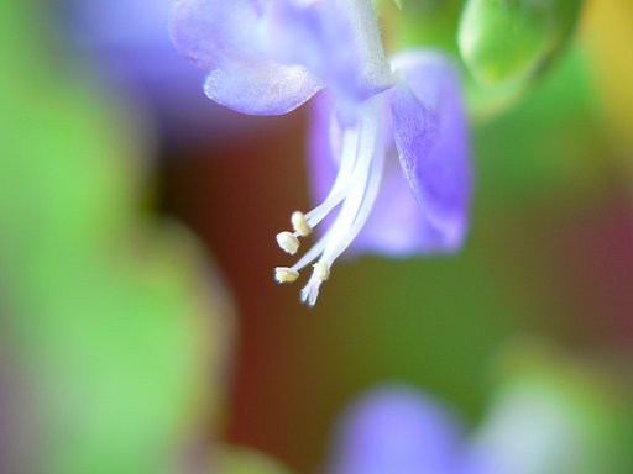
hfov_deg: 8.0
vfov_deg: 6.0
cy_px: 237
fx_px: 4535
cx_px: 316
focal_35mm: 248
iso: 80
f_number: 3.3
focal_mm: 41.3
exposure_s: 1/40
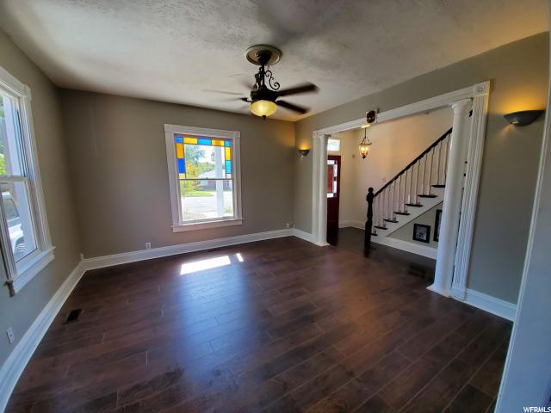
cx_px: 276
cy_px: 206
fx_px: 207
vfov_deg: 89.9
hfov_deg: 106.2
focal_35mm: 13
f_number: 2.2
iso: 64
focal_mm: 1.8
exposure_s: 1/59
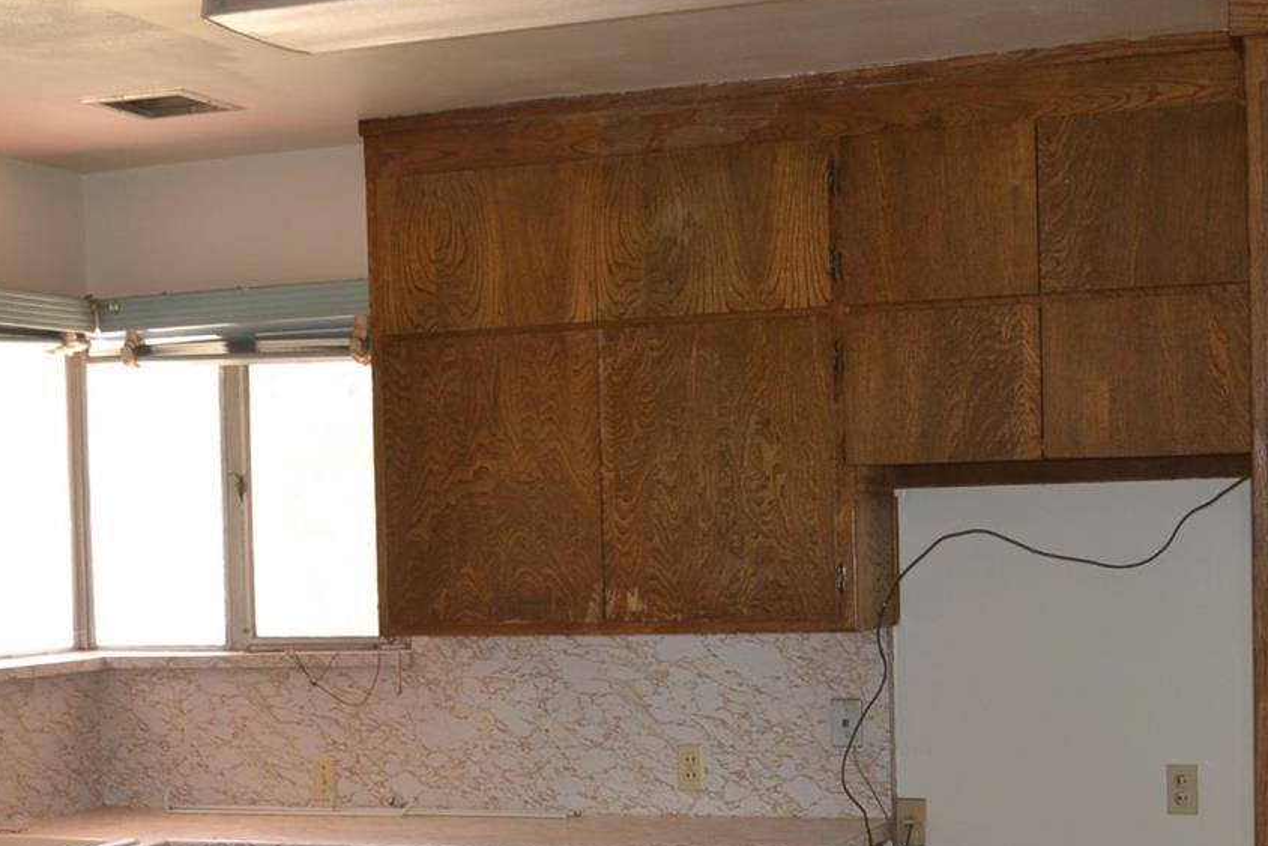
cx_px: 664
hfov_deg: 31.4
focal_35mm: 64
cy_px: 621
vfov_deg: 21.1
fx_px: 2254
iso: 450
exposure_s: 1/60
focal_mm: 24
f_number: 4
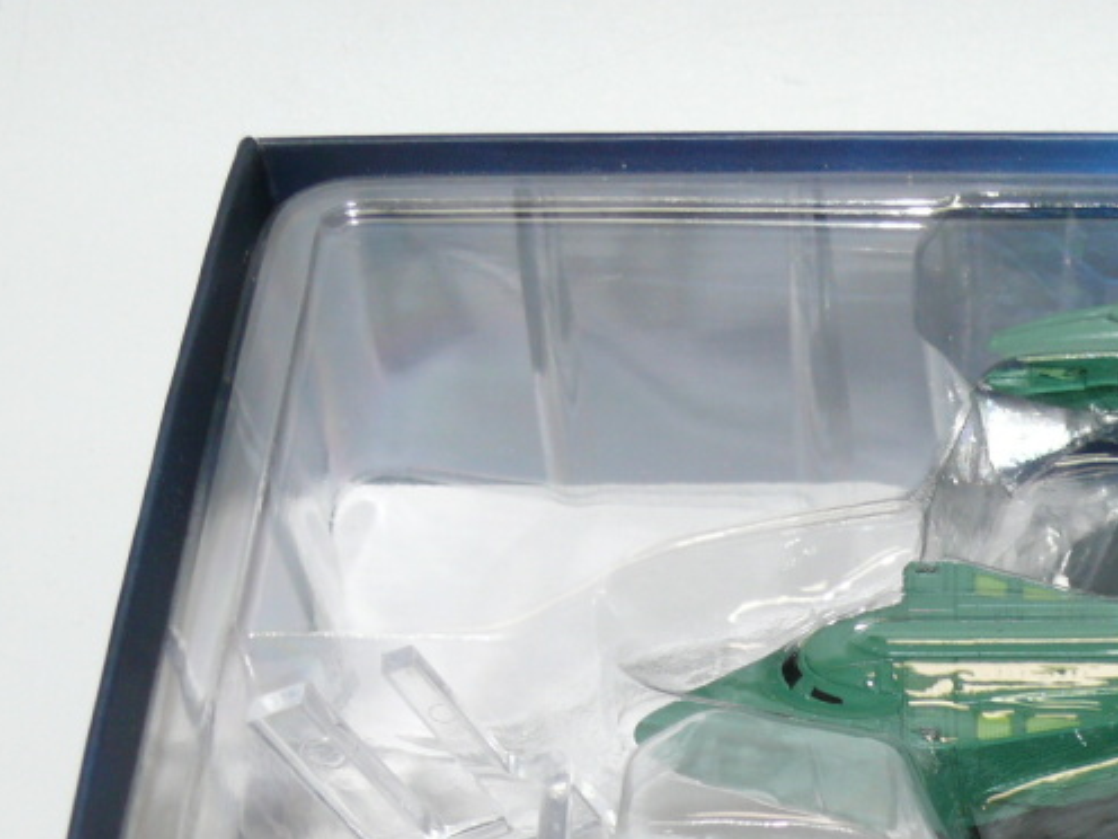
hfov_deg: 19.7
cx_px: 1066
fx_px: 3133
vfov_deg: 15.1
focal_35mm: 97
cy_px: 738
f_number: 4
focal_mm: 8.9
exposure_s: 1/30
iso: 100
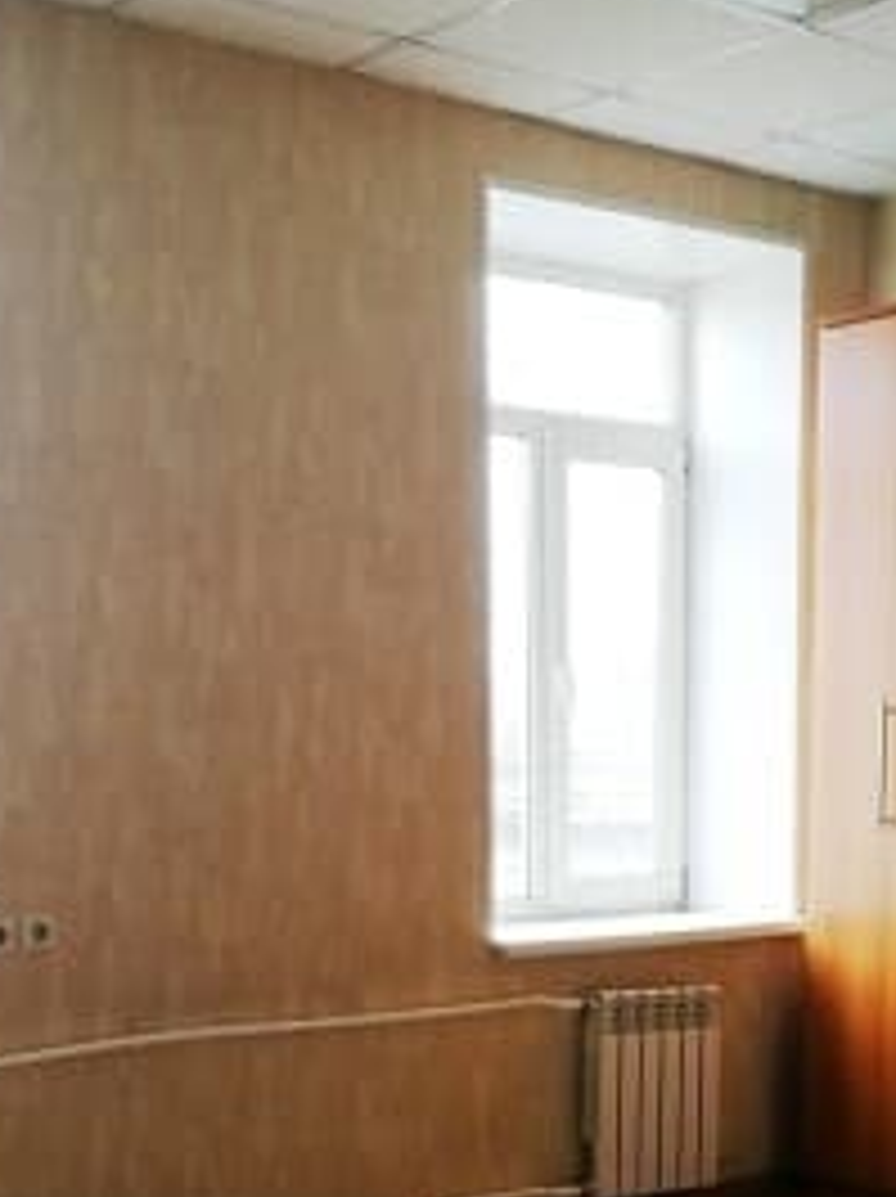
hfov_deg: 24.0
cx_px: 513
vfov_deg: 30.2
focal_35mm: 61
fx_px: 2109
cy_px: 1098
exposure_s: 1/50
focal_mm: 3.95
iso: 50
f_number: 2.2
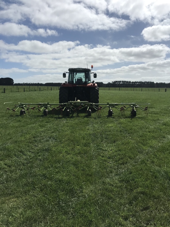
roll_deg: -1.1
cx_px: 85
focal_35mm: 28
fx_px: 183
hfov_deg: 49.7
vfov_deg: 63.4
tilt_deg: -4.9
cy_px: 114
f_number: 1.8
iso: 20
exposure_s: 1/5988
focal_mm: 3.99
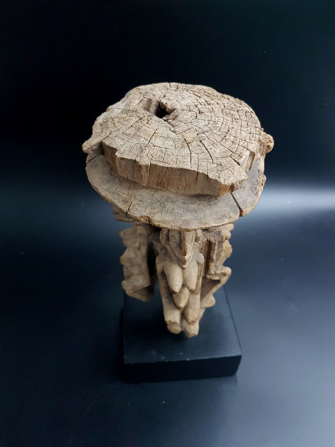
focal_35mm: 26
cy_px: 224
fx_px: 335
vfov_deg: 67.3
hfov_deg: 53.1
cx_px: 168
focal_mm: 4.2
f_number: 1.7
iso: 320
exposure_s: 1/100
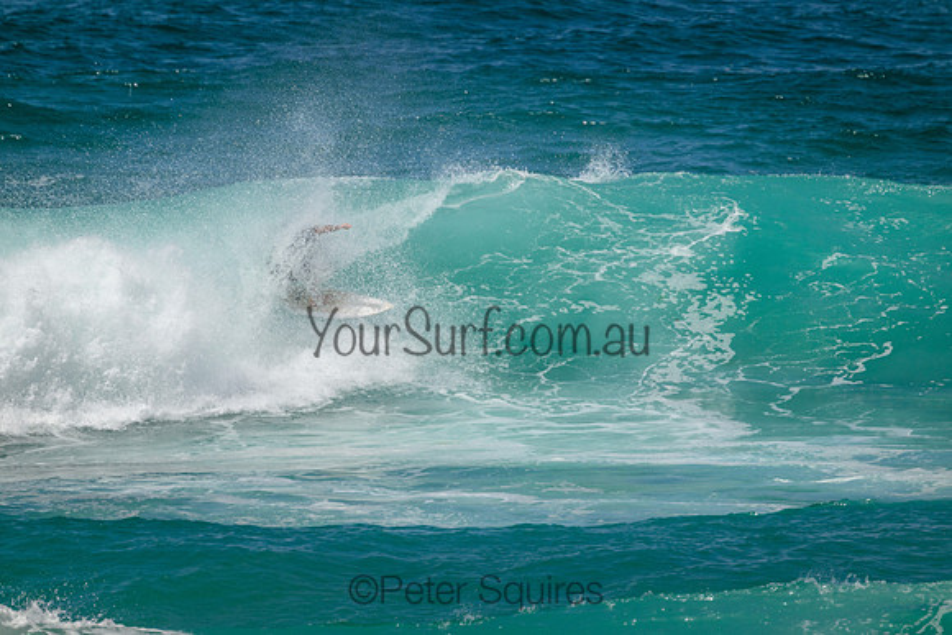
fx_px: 21160
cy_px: 318
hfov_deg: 2.6
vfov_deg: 1.7
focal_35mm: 800
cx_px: 476
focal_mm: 800
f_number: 11
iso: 560
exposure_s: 1/2000
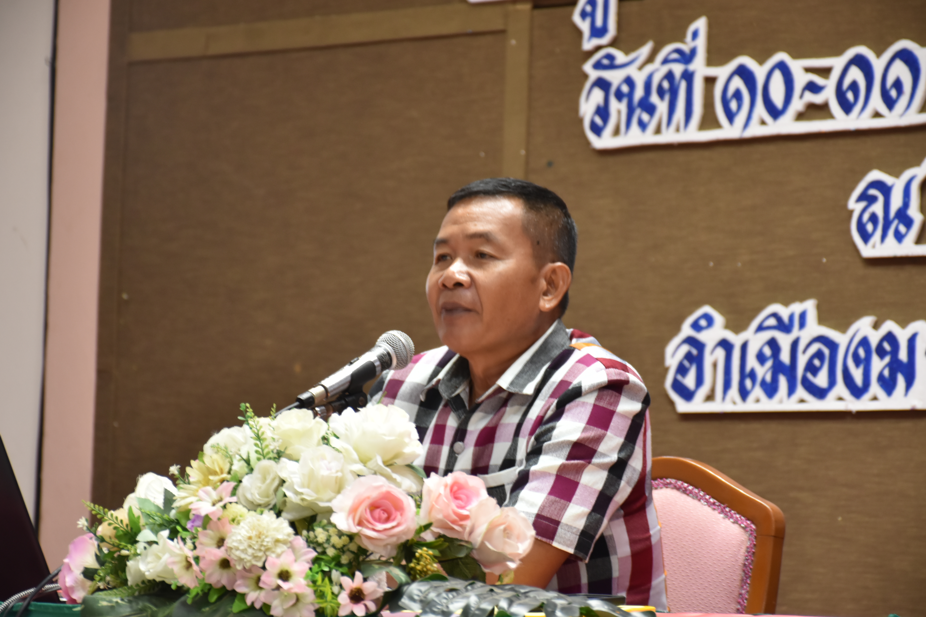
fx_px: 3665
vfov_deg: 9.6
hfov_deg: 14.4
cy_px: 308
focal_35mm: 142
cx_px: 463
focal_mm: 95
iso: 800
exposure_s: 1/6
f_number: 5.3
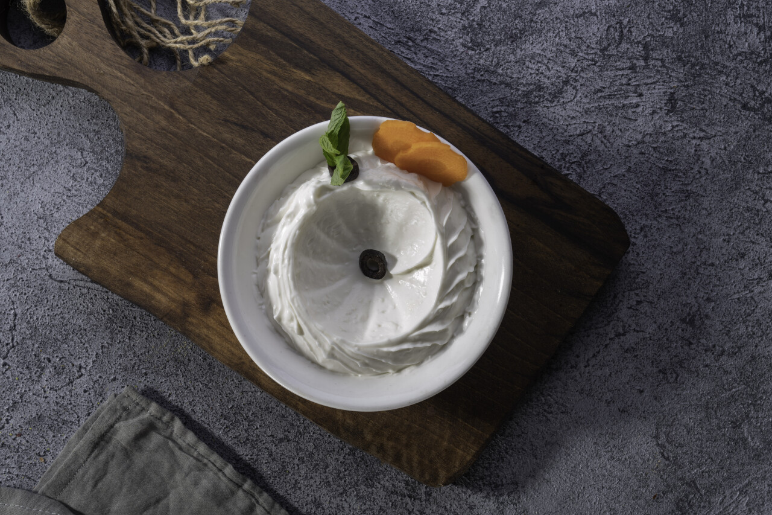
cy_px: 258
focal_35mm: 48
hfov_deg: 41.1
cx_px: 386
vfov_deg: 28.1
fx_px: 1029
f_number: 10
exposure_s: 1/60
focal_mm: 48
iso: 80
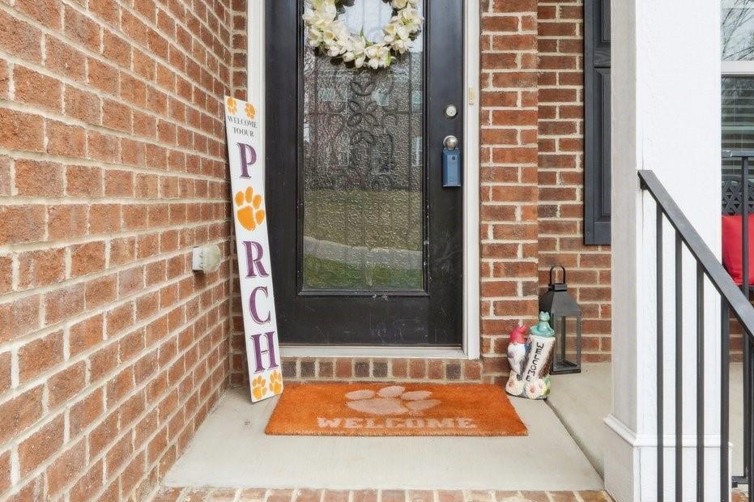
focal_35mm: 33
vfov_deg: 39.7
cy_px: 188
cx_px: 363
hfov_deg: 57.2
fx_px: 691
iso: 100
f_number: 8
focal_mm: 10
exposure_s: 1/45
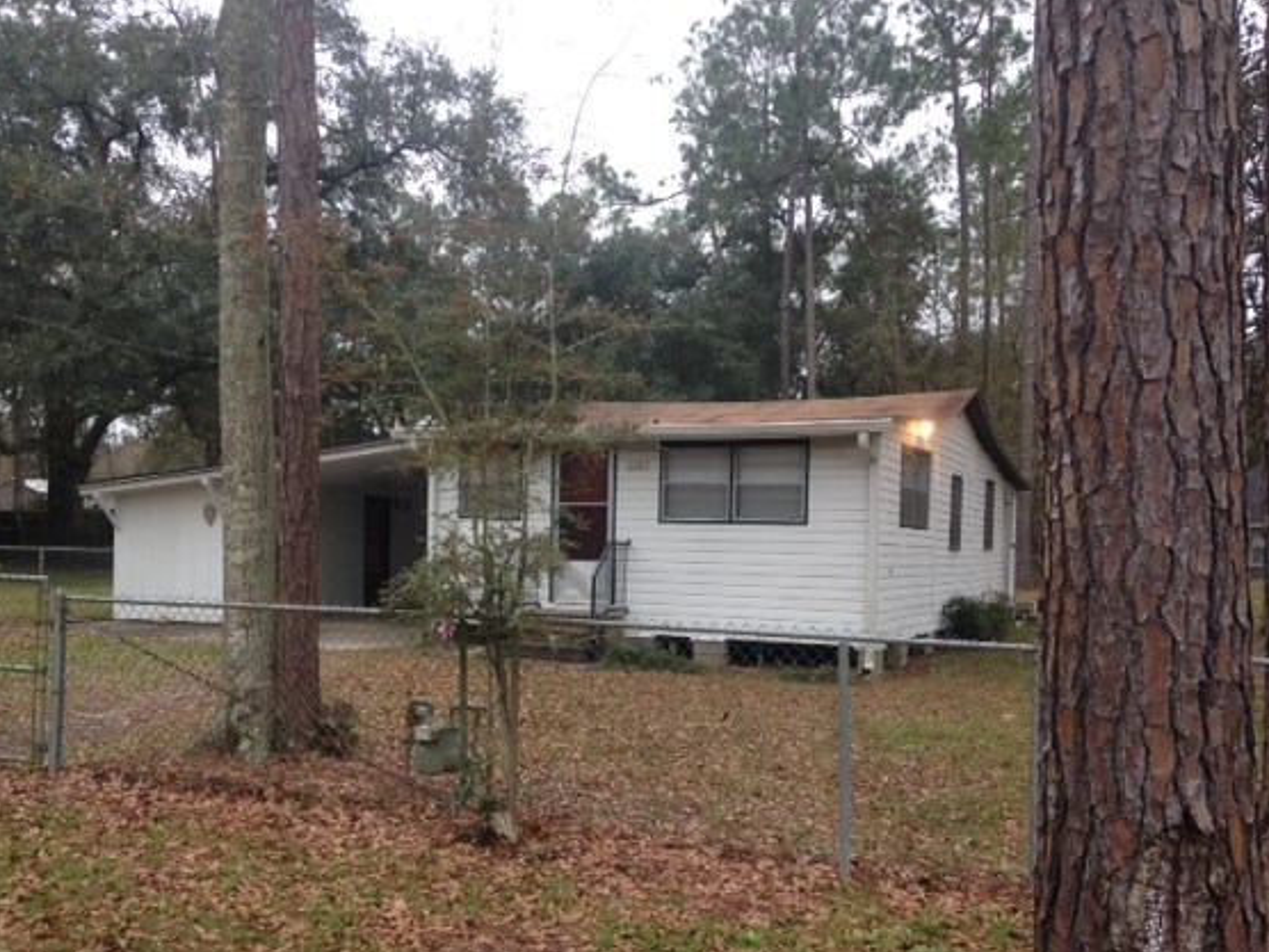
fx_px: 1393
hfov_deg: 48.9
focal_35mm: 38
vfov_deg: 37.7
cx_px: 577
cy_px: 527
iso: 50
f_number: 2.4
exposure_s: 1/123
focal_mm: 4.12
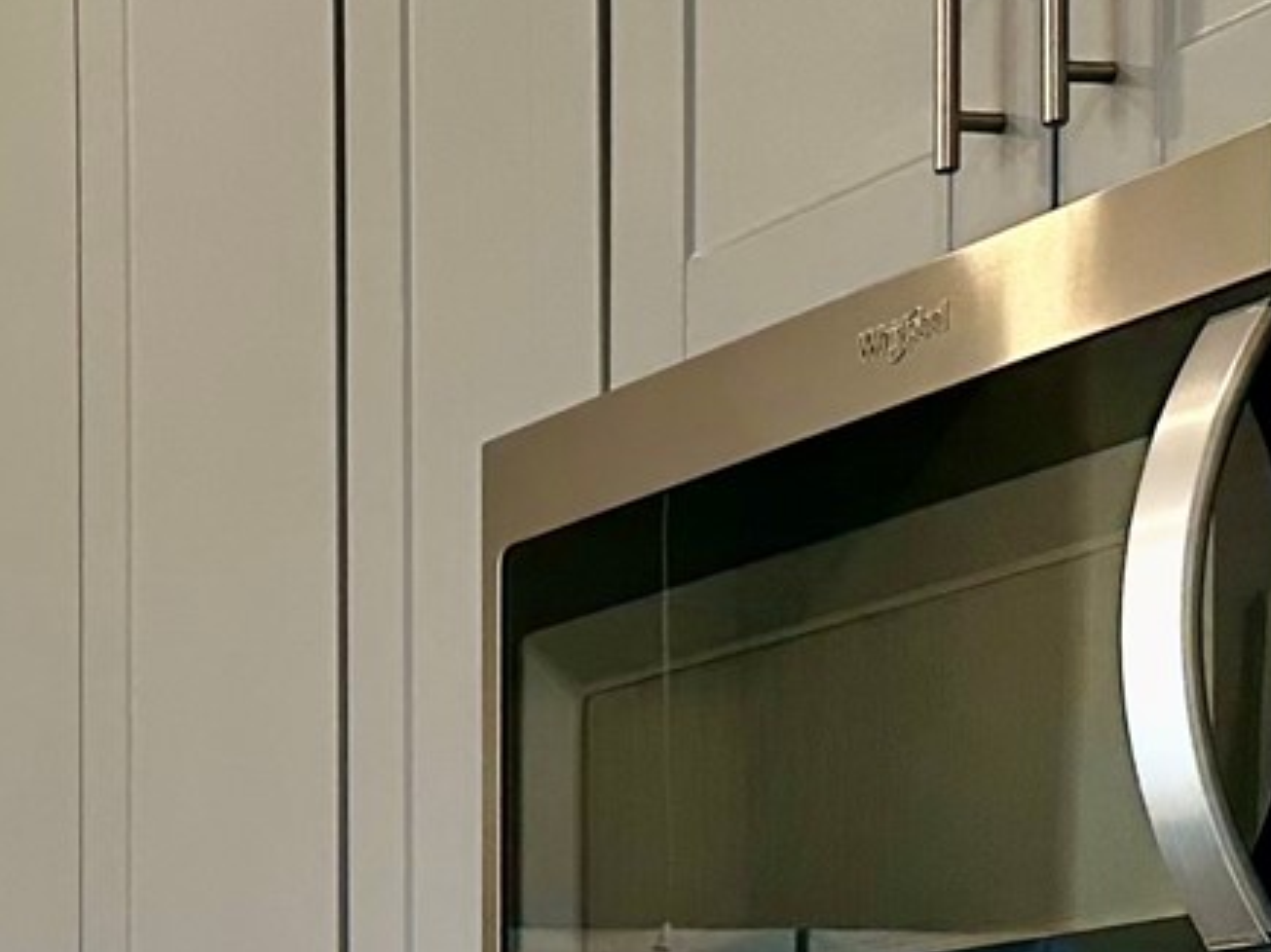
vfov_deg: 12.3
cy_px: 1568
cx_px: -993
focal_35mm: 113
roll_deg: +0.8
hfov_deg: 15.2
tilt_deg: -2.6
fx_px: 4148
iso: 125
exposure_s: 1/120
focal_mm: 6.86
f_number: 1.78
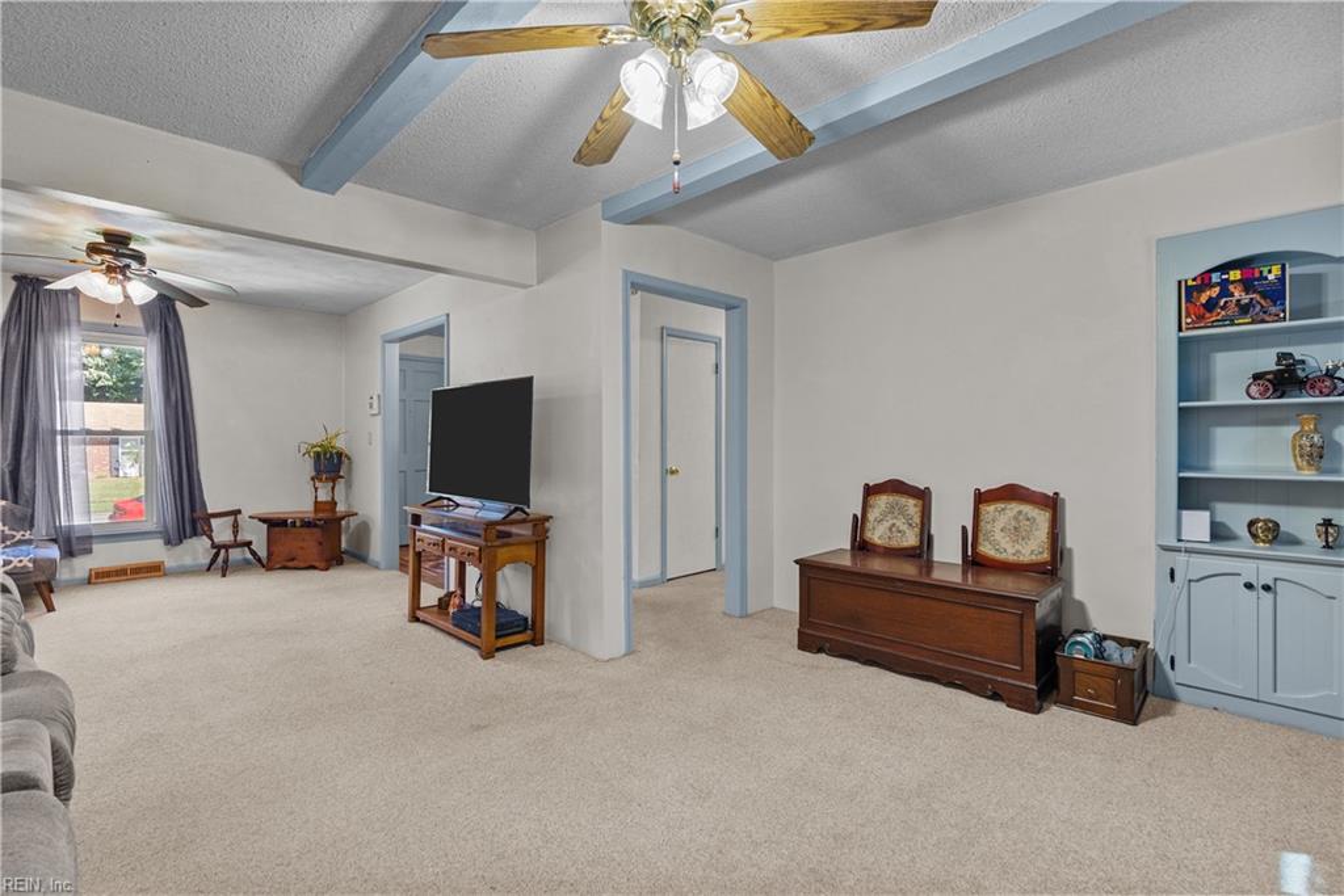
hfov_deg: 96.7
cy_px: 448
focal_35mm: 16
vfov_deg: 73.8
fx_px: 597
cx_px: 672
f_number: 7.1
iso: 1000
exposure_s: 1/2.5
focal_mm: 16
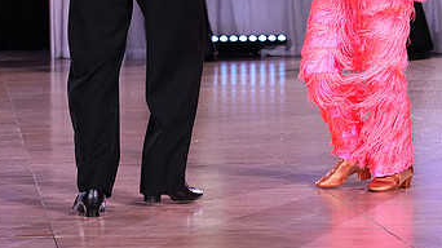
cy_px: -50
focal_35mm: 167
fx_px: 1956
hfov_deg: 12.9
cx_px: 241
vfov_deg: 7.2
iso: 5000
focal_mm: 94
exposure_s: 1/320
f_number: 6.3
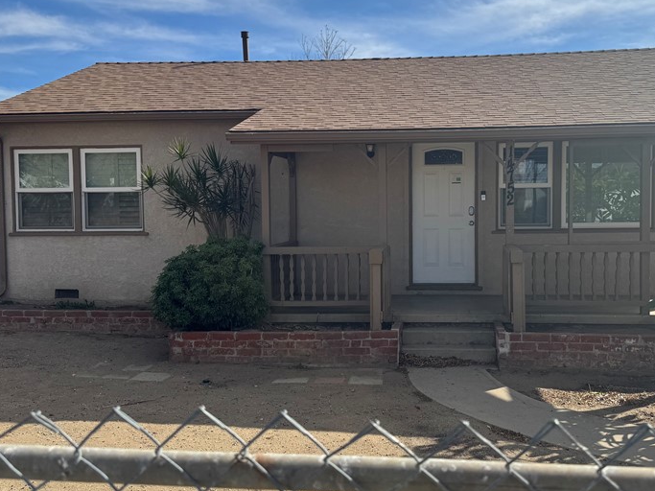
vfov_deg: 39.6
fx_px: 681
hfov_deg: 51.0
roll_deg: +0.6
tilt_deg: -2.6
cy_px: 233
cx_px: 393
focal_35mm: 36
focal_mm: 6.76
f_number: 1.78
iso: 80
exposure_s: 1/4608
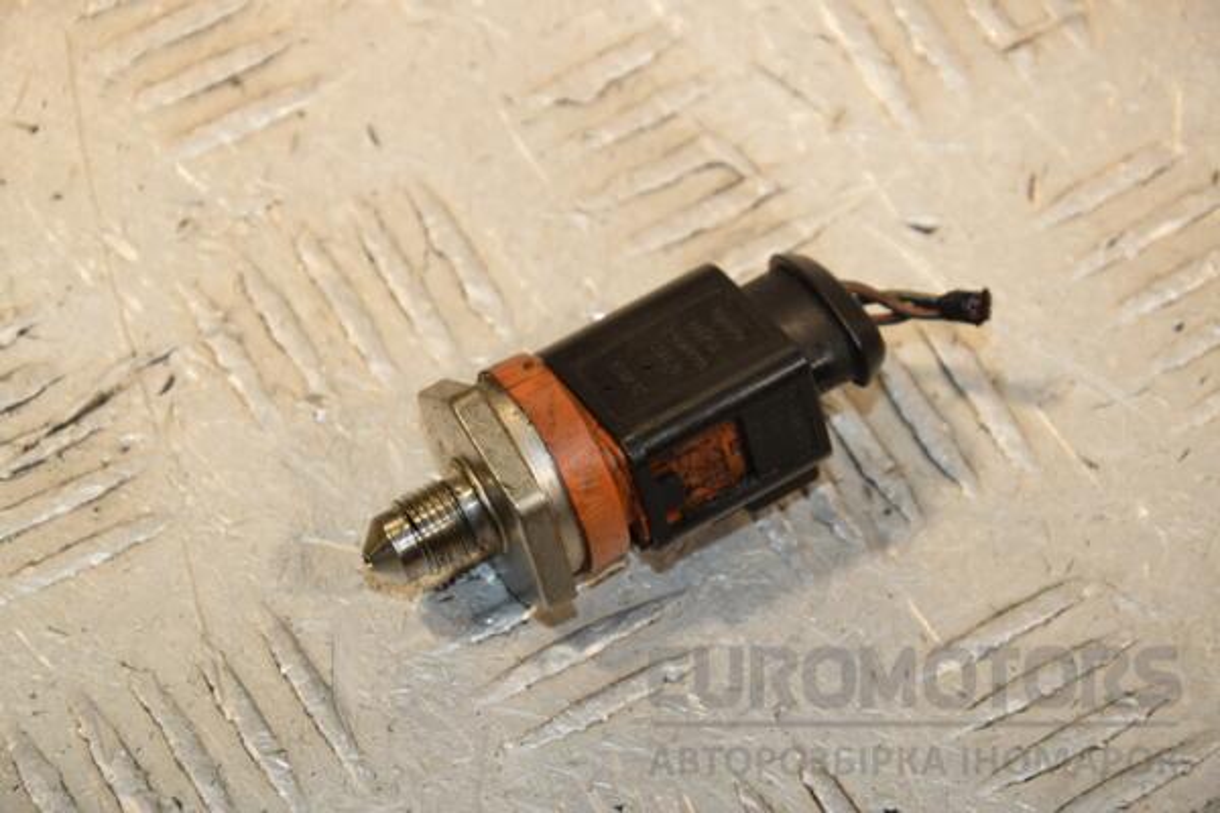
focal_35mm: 158
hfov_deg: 13.0
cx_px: 610
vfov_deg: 8.7
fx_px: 5337
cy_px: 406
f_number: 8
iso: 800
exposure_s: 1/200
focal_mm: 105
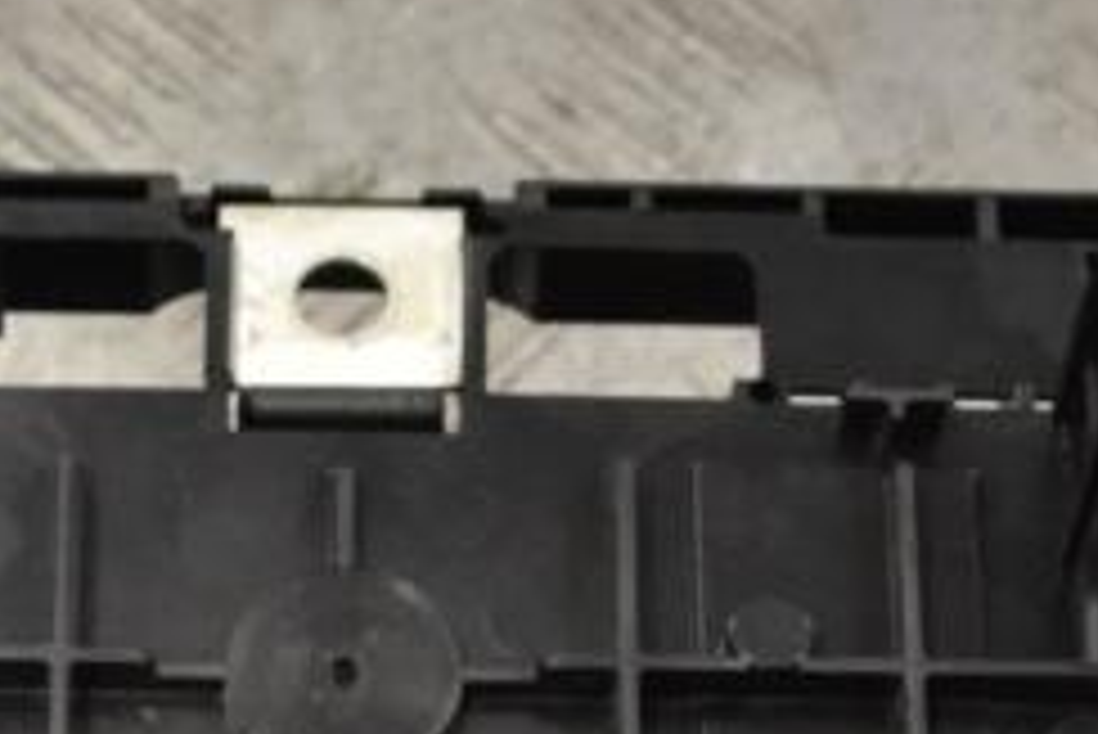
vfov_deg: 8.4
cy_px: 829
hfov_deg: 12.6
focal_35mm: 162
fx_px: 4944
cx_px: 324
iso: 3200
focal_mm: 44
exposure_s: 1/320
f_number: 9
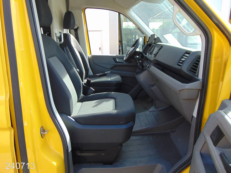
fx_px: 167
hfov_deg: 69.4
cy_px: 86
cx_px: 116
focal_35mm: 25
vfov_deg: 54.9
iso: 80
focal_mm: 4.5
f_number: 3
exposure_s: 1/160
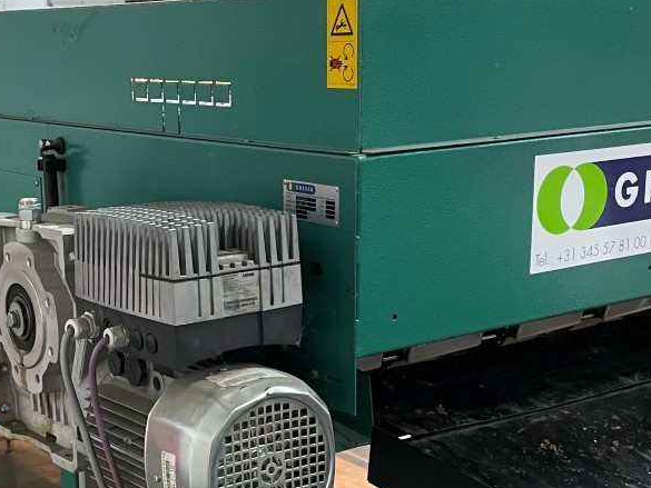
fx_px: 1204
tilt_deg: -13.5
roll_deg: +1.2
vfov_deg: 22.8
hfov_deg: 30.0
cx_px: 203
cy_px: 330
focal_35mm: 64
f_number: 1.6
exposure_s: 1/25
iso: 500
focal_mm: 4.2
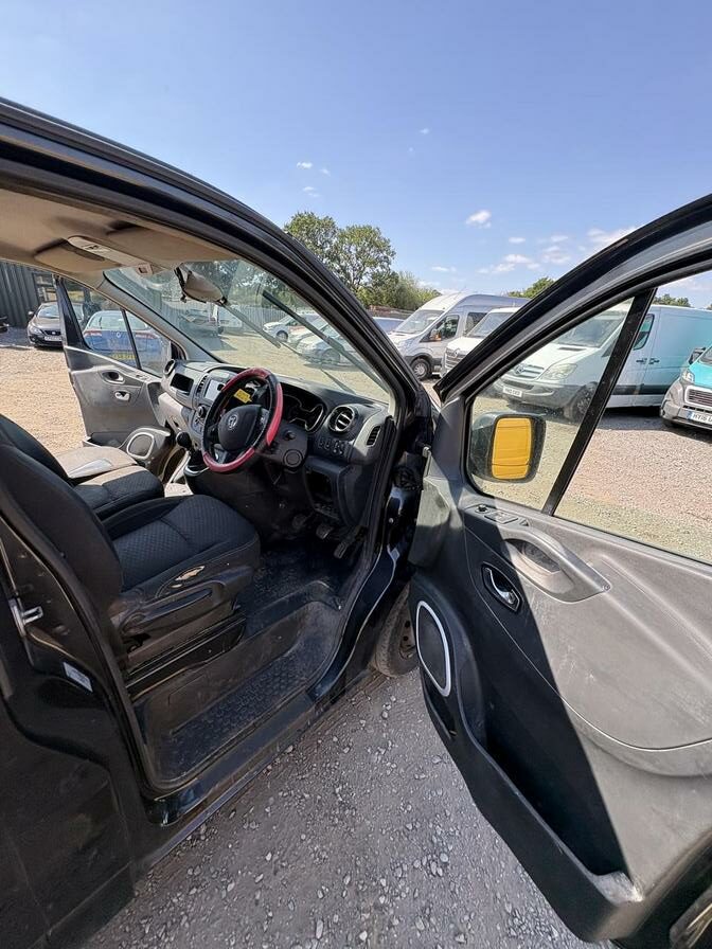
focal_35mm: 14
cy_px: 474
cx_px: 356
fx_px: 384
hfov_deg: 85.7
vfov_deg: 102.1
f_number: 2.2
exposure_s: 1/328
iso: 64
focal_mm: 2.22
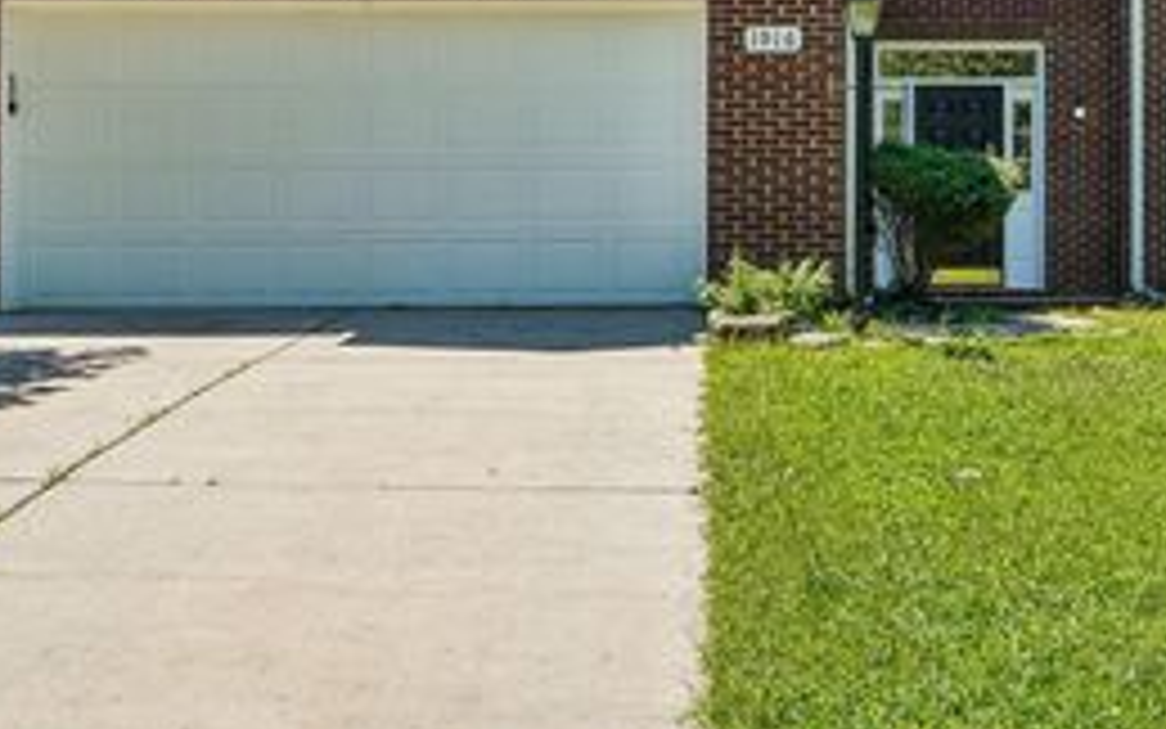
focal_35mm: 59
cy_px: 29
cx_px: 779
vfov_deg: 21.4
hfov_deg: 34.2
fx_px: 1875
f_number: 8
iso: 100
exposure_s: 1/60
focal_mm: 20
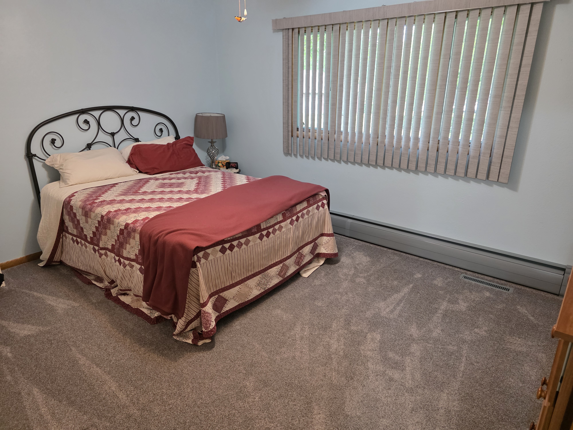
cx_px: 286
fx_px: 381
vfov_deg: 58.9
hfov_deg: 73.9
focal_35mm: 23
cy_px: 215
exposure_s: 1/120
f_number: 1.7
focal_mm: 6.3
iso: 800
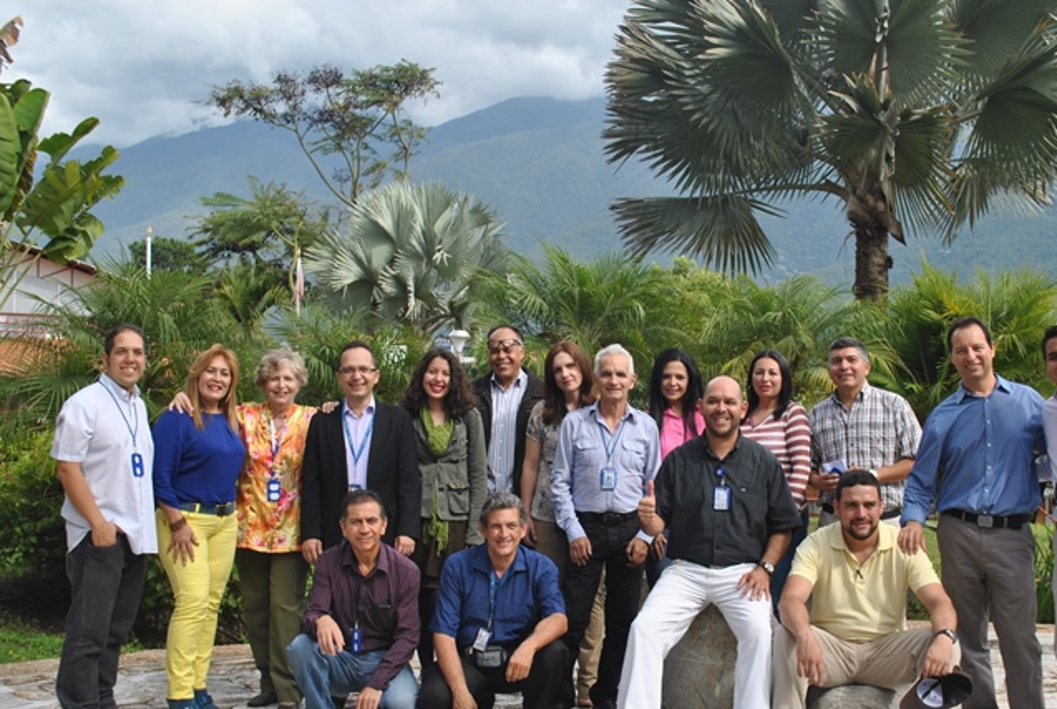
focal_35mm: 49
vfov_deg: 27.6
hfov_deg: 40.1
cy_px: 394
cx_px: 637
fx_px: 1441
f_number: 7.1
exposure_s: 1/200
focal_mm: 26
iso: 100
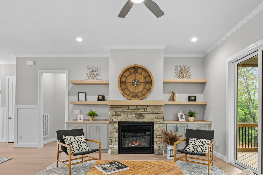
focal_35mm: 22
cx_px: 137
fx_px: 161
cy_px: 111
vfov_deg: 56.4
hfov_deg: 78.6
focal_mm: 15
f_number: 6.3
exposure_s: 1/2.5
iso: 400
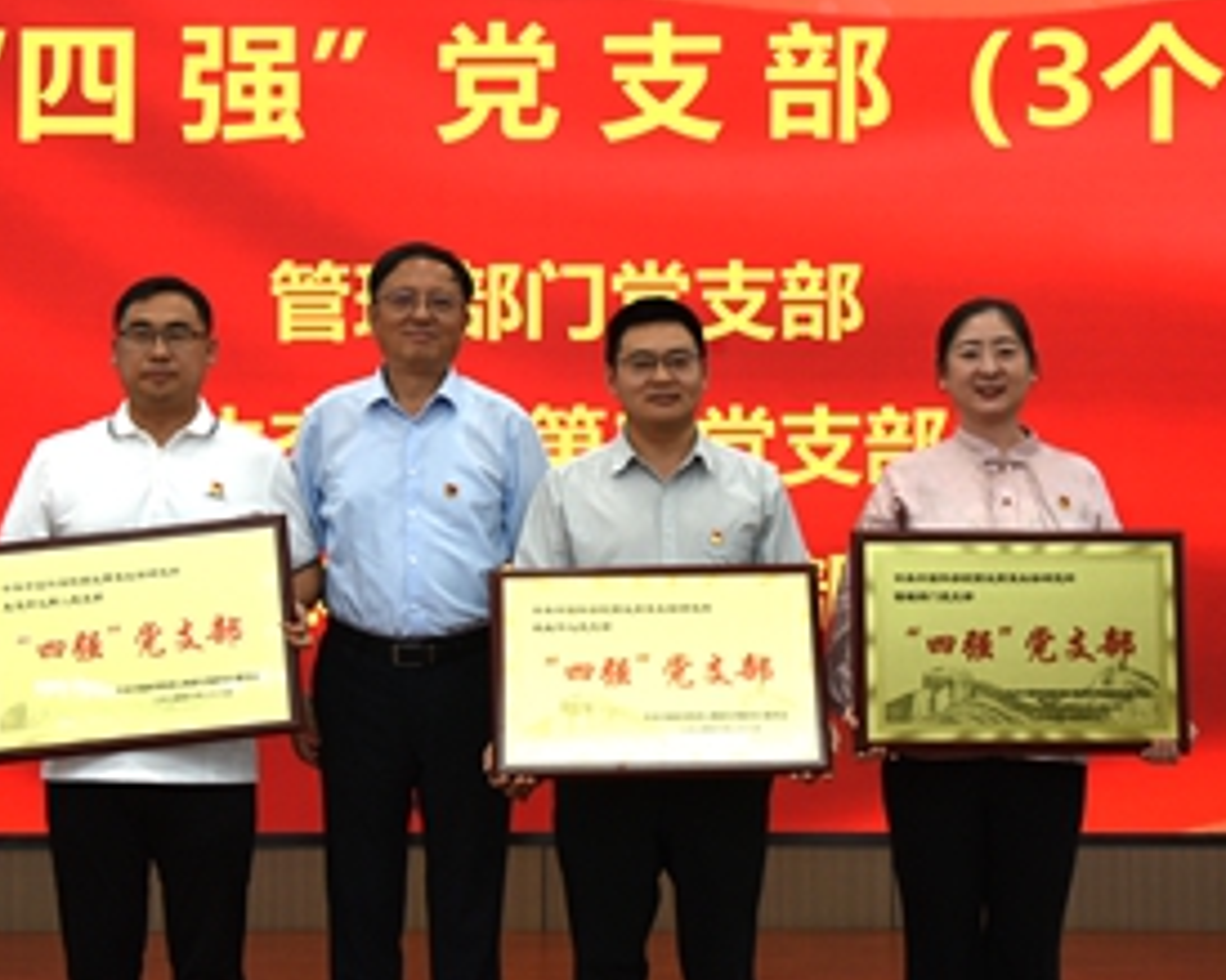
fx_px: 2612
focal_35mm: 72
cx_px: 524
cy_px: 421
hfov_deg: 26.4
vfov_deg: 21.2
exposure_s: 1/80
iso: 1000
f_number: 14
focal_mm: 35
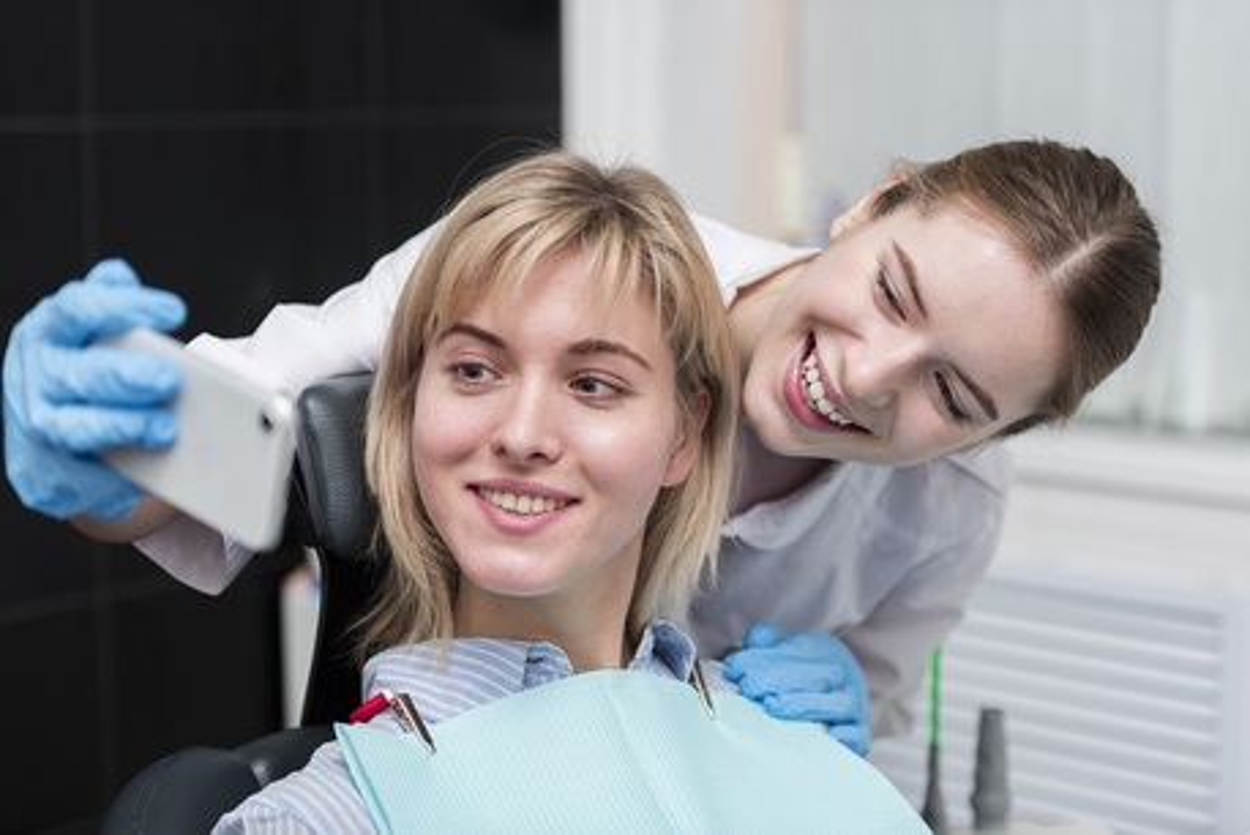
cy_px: 418
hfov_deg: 28.8
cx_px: 625
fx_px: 2432
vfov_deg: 19.5
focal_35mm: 70
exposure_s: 1/160
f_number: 2.8
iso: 80
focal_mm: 70
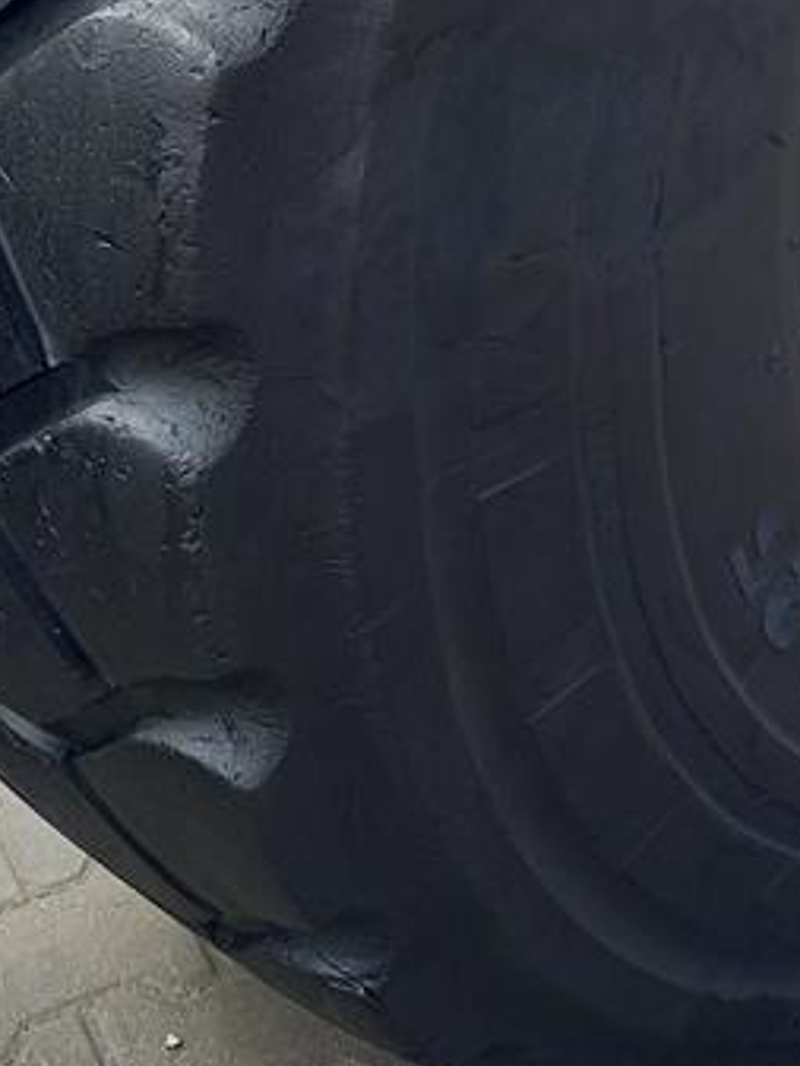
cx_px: 642
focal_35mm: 76
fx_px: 2340
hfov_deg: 19.2
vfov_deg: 23.5
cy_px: -202
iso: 50
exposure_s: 1/233
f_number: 1.8
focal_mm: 4.65
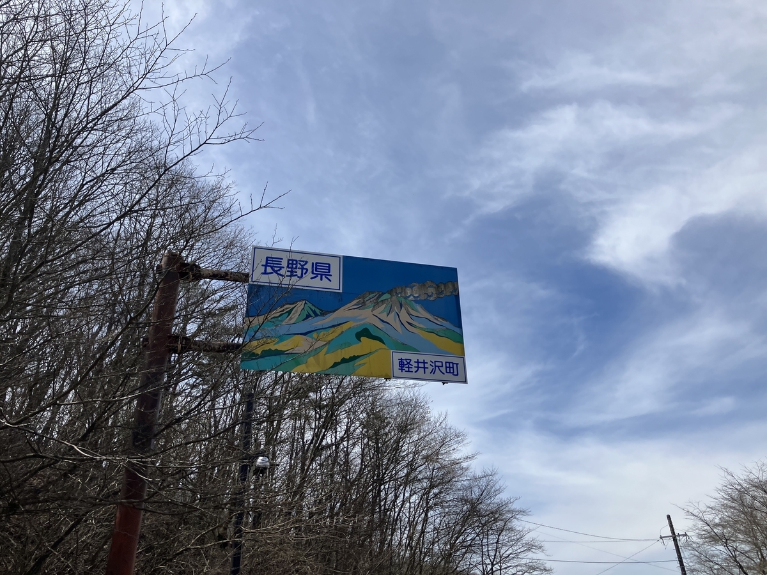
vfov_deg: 49.7
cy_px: 288
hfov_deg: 63.4
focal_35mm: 28
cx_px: 384
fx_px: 620
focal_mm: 3.99
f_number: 1.8
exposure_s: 1/3247
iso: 32
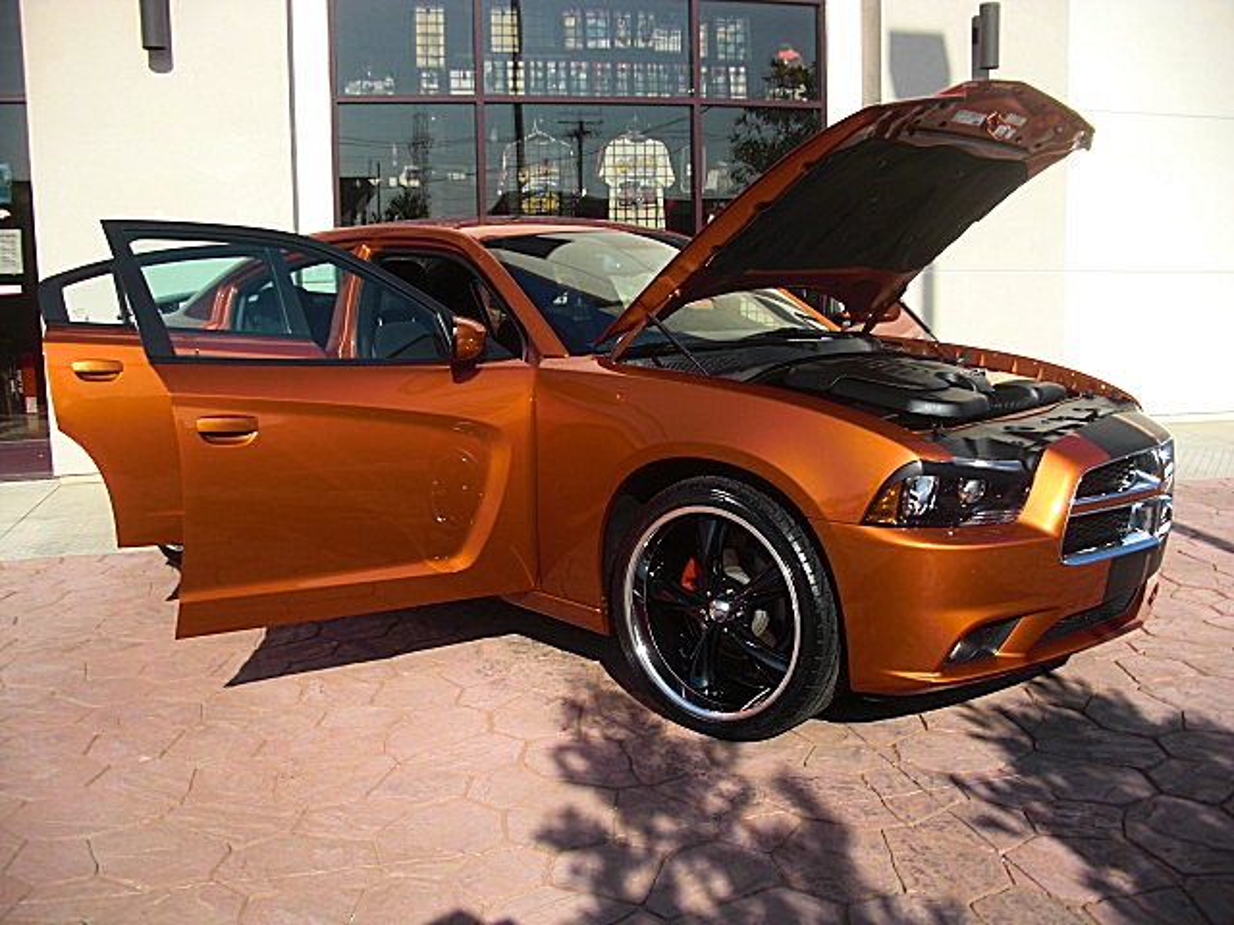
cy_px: 462
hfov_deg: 51.4
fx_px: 1283
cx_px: 617
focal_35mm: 36
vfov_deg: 39.7
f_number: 2.8
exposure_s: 1/800
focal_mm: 6.3
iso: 50
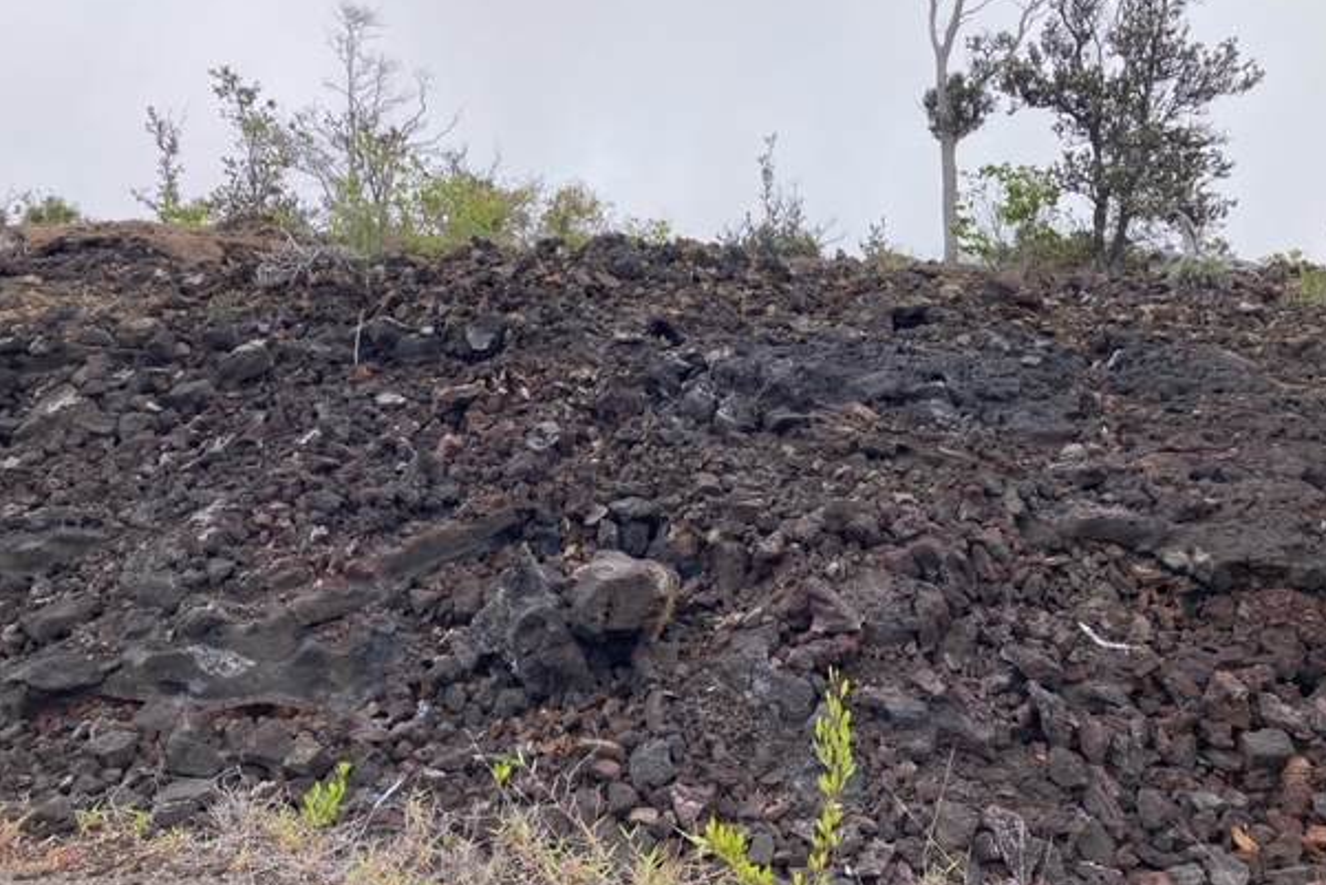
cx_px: 666
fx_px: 1142
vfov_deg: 42.2
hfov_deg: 60.3
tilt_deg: +2.5
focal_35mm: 31
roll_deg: +0.9
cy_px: 377
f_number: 1.8
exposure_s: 1/796
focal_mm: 3.99
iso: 20
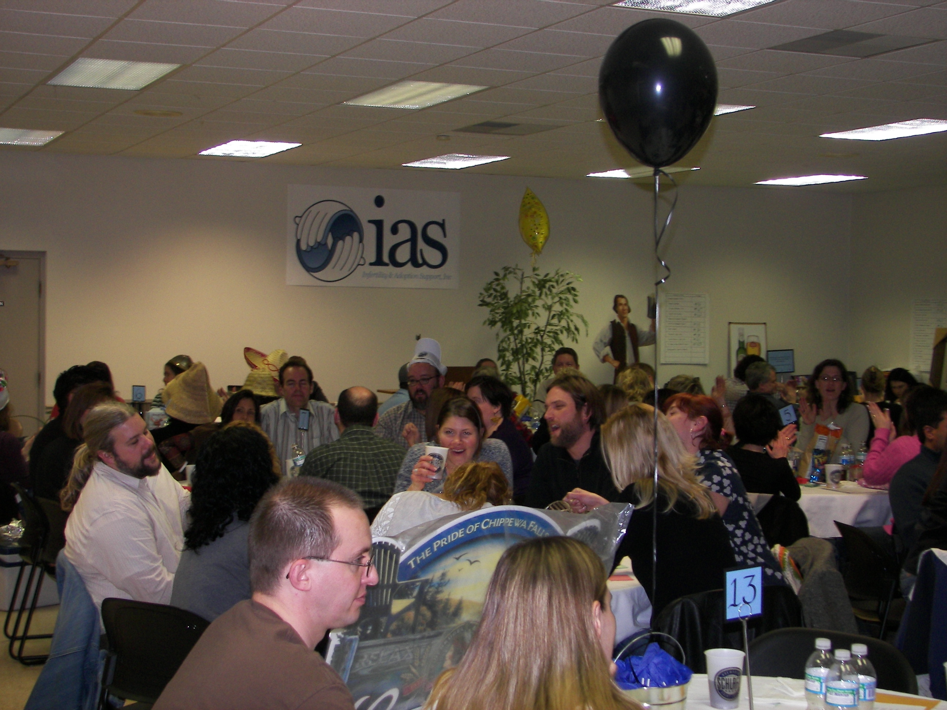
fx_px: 1614
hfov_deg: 32.7
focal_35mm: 59
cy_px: 355
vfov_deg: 24.8
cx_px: 474
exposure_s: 1/30
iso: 100
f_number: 2.8
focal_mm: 9.9
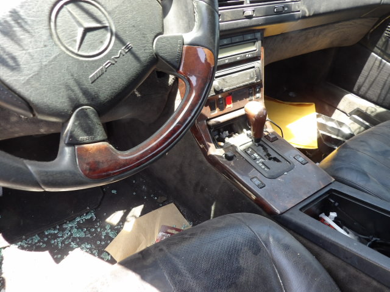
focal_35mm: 24
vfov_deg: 56.8
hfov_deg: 71.6
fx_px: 270
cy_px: 146
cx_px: 195
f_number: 3.2
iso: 100
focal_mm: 4.3
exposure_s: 1/56
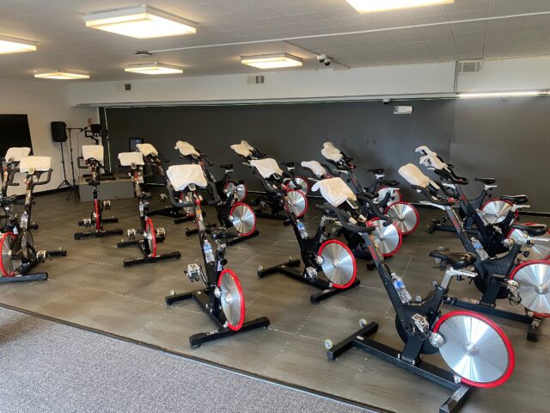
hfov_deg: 67.3
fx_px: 413
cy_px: 206
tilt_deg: -11.7
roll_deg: +0.8
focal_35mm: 26
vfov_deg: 53.1
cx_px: 275
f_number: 1.8
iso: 100
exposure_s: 1/54
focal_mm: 4.25
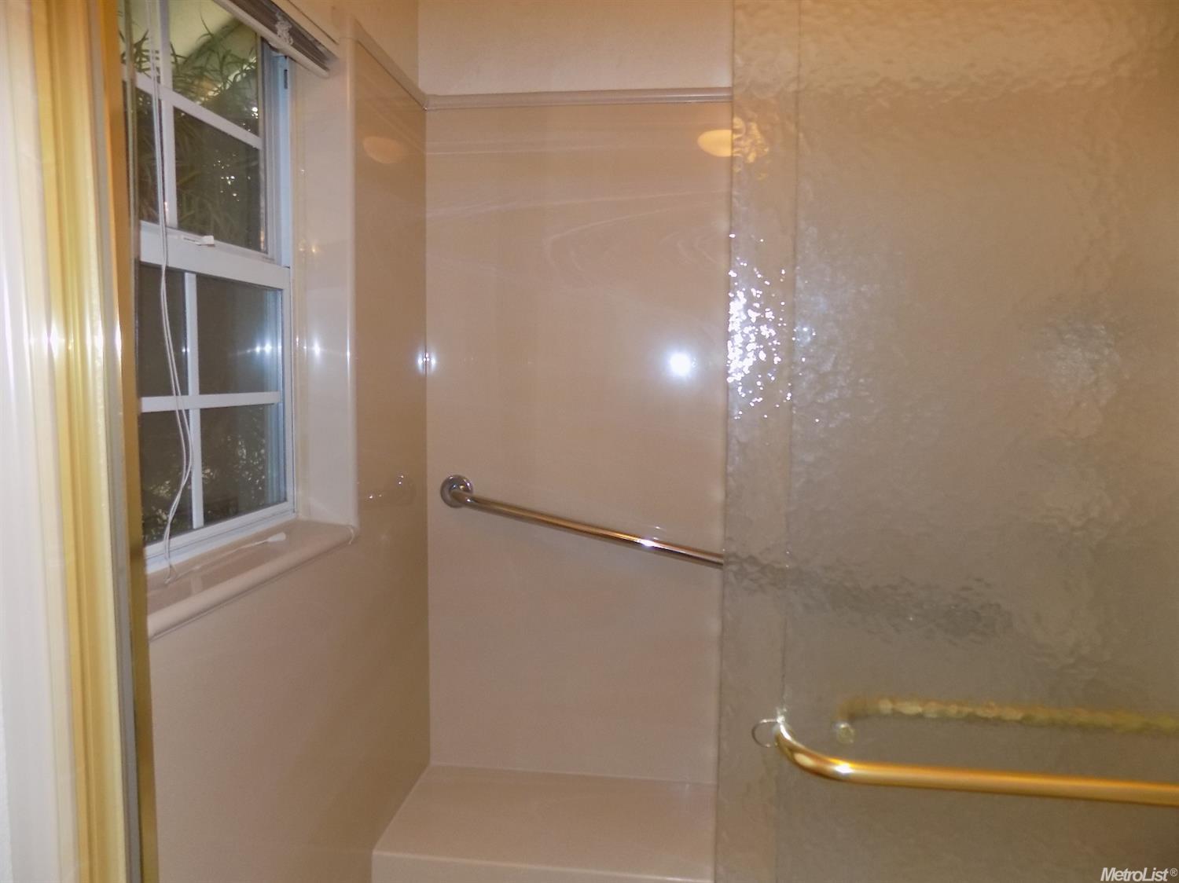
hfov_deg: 73.9
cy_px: 442
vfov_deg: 58.9
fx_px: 783
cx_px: 590
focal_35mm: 23
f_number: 3.1
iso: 200
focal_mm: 4
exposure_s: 1/30
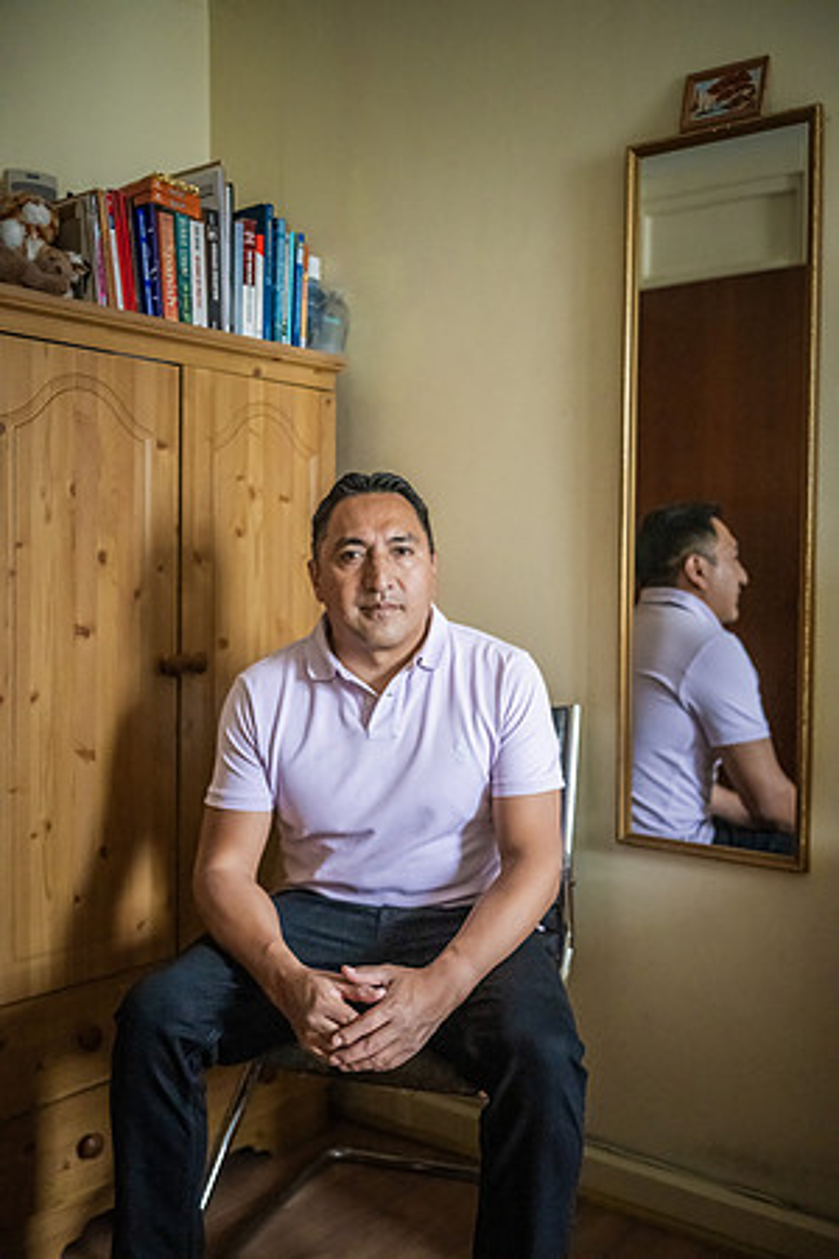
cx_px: 420
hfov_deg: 37.9
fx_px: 1223
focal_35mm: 35
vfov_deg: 54.4
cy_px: 630
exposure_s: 1/2000
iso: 10000
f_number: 2
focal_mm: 35
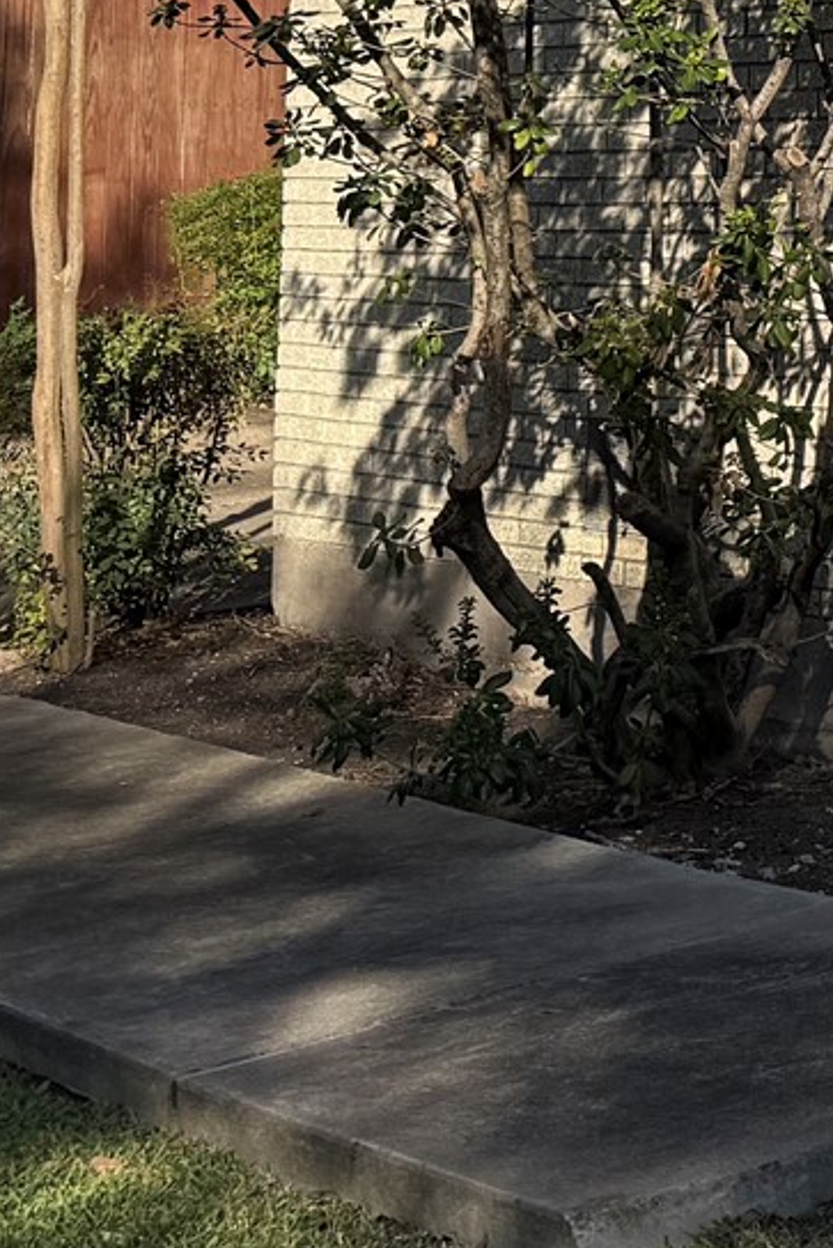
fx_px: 3260
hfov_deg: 12.6
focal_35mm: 94
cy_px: -181
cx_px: 1730
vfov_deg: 20.5
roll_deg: +0.1
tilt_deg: +5.5
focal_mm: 6.76
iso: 80
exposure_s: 1/7353
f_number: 1.78
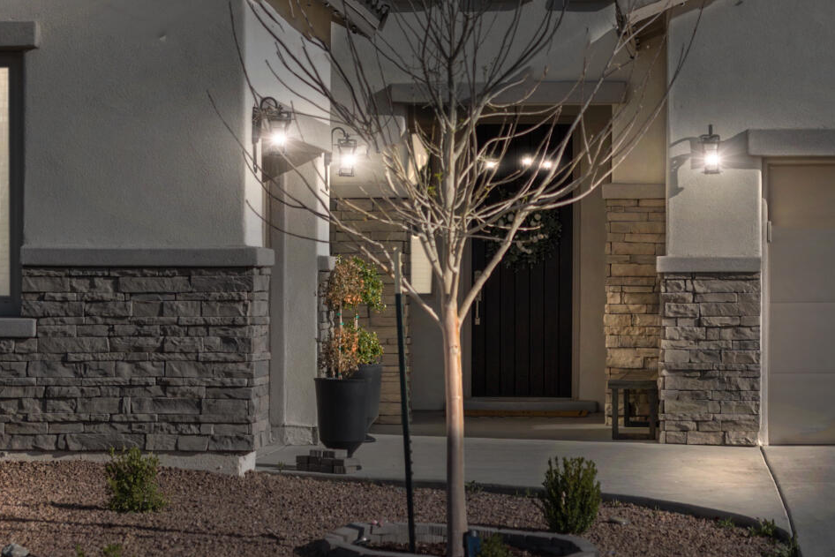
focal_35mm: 111
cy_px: 120
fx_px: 2575
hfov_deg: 18.4
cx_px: 481
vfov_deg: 12.3
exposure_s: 1/8000
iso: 100
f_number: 1.2
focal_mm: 35
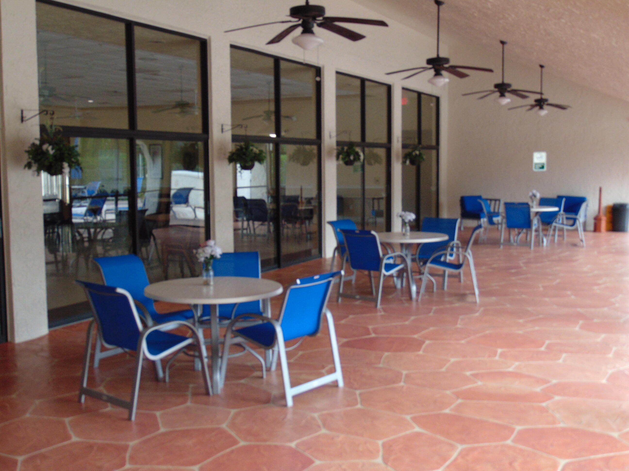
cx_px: 314
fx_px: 763
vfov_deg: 34.3
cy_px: 236
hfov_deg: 44.8
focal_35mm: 42
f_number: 3.3
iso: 200
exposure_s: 1/60
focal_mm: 7.6
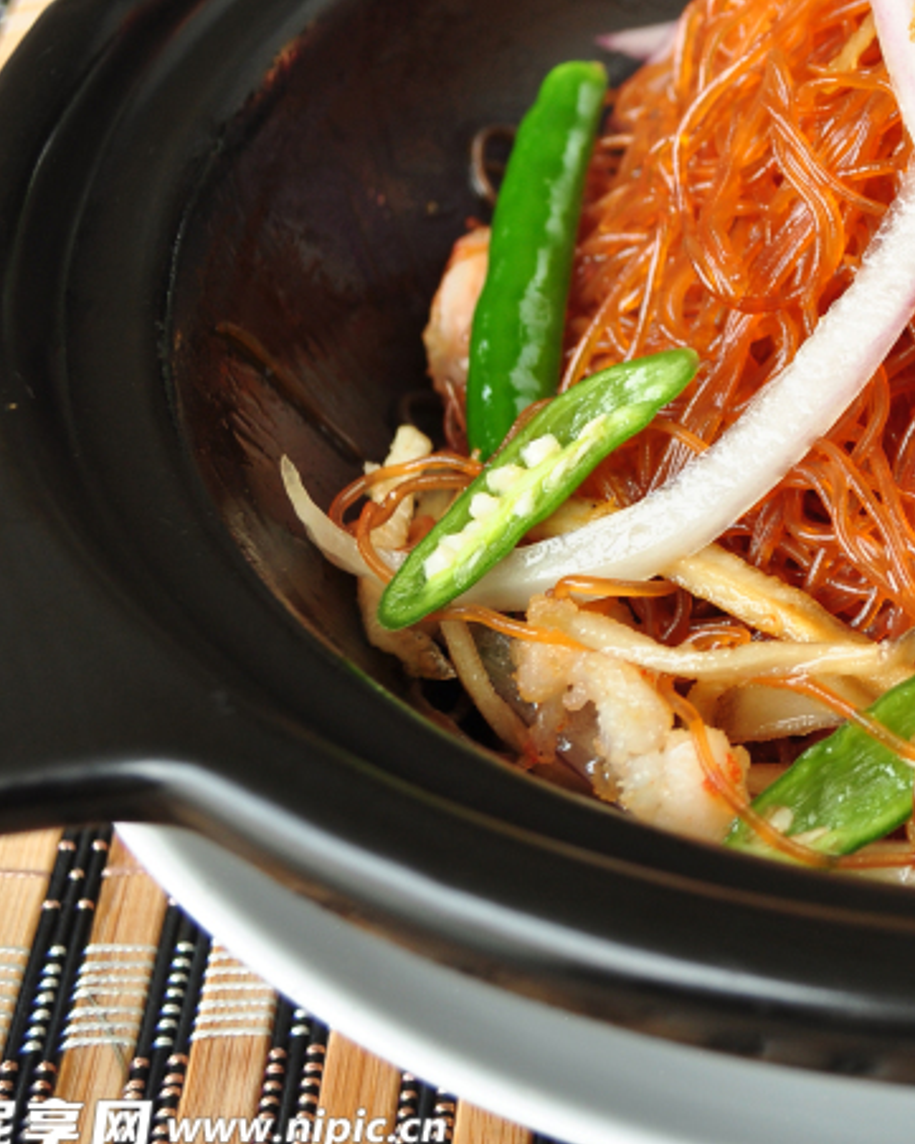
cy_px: 309
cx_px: 1209
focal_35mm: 83
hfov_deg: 17.3
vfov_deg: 22.8
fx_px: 2809
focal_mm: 26
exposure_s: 1/40
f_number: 6.3
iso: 200
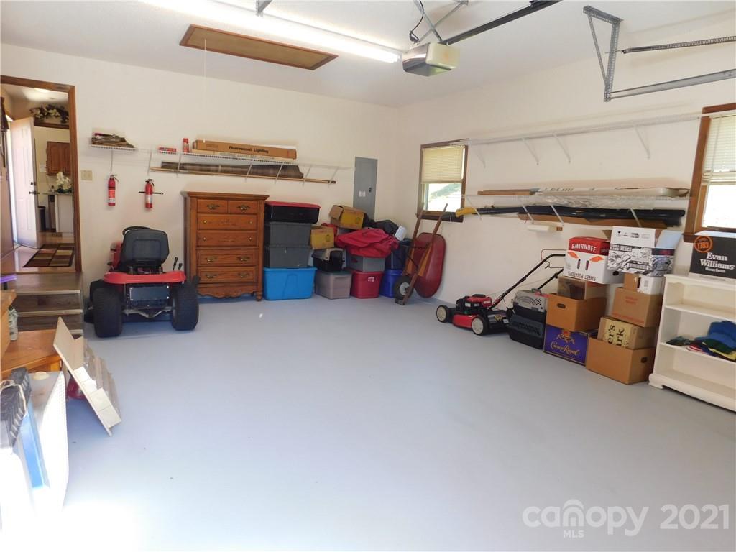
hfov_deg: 73.9
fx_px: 489
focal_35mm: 23
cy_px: 276
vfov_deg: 58.9
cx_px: 368
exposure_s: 1/30
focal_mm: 4
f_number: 3
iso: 125
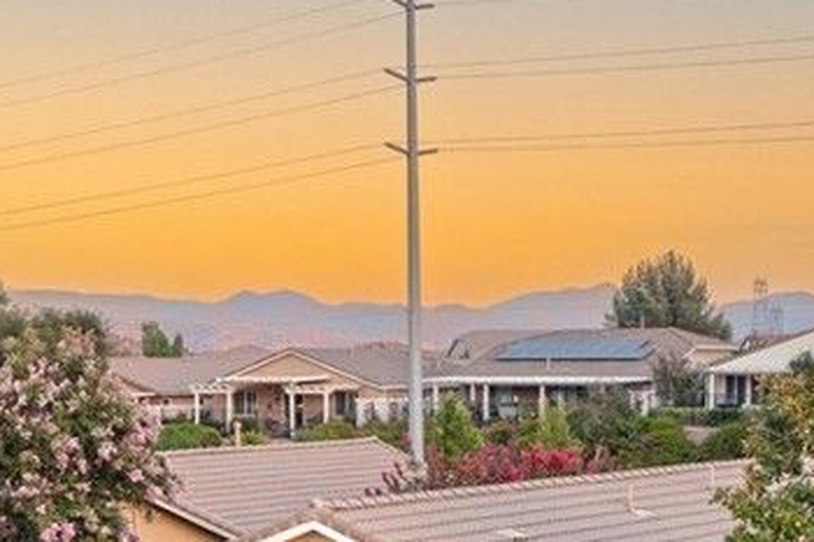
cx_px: 400
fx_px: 1853
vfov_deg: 16.3
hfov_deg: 24.8
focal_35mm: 82
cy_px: 537
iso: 400
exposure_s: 1/100
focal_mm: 10.26
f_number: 4
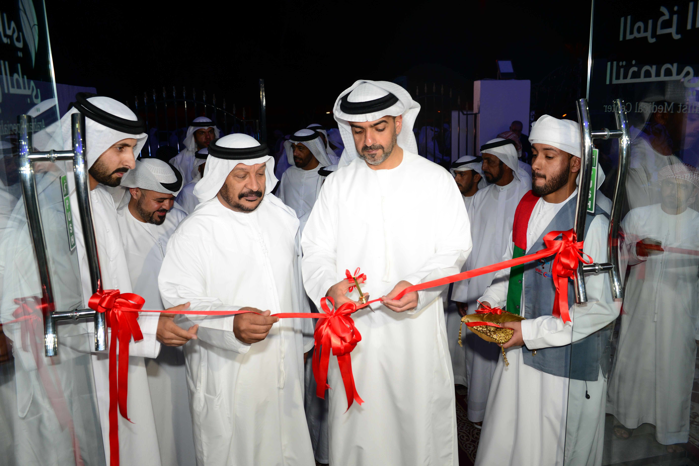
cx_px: 350
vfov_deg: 42.3
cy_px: 233
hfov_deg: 60.3
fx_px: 602
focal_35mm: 31
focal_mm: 31
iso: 800
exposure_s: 1/60
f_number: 5.6
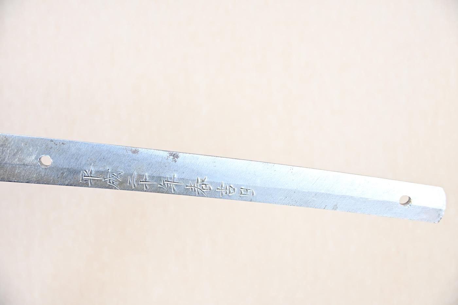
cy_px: 152
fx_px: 706
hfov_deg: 35.9
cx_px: 229
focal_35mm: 56
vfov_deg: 24.4
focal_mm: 37
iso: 100
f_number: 4.2
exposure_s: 1/3
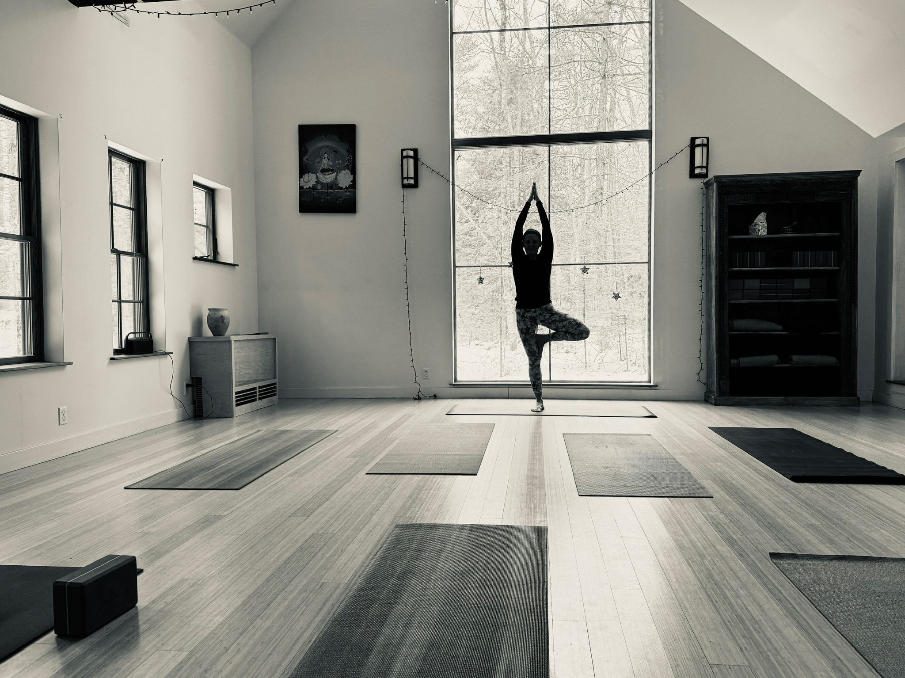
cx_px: 452
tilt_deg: -2.4
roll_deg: -0.8
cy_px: 339
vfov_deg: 56.8
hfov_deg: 71.6
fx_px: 627
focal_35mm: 24
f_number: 1.78
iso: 200
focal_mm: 6.76
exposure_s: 1/121
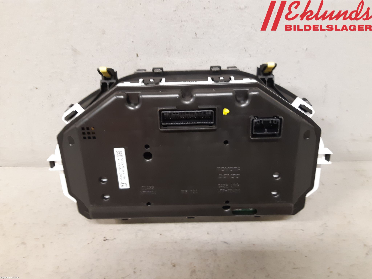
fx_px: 279
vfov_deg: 53.1
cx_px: 186
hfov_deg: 67.3
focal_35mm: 26
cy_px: 140
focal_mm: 3.93
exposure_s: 1/33
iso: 250
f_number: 1.7
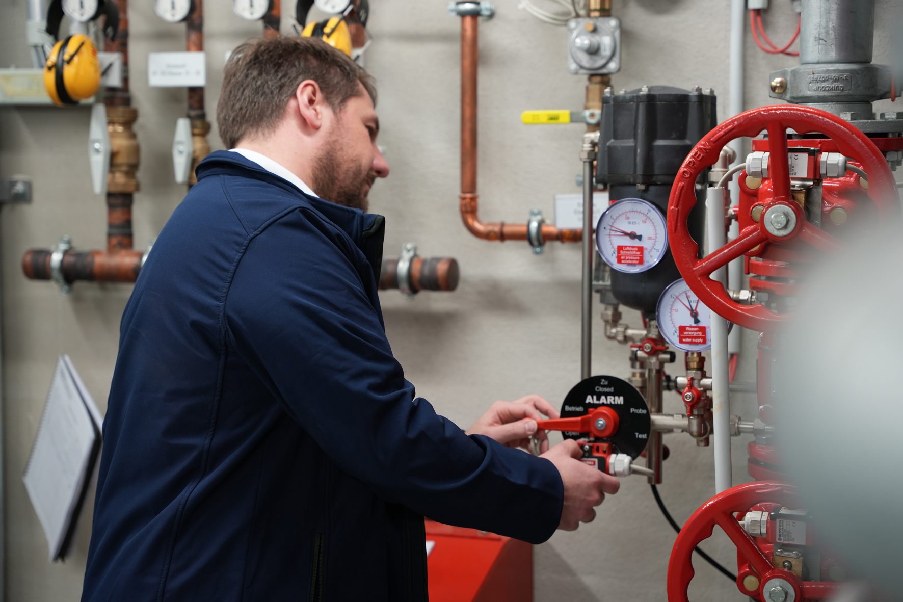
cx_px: 452
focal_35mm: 70
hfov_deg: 28.8
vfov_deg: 19.5
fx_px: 1756
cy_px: 301
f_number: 2.8
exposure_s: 1/80
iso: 320
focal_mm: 70
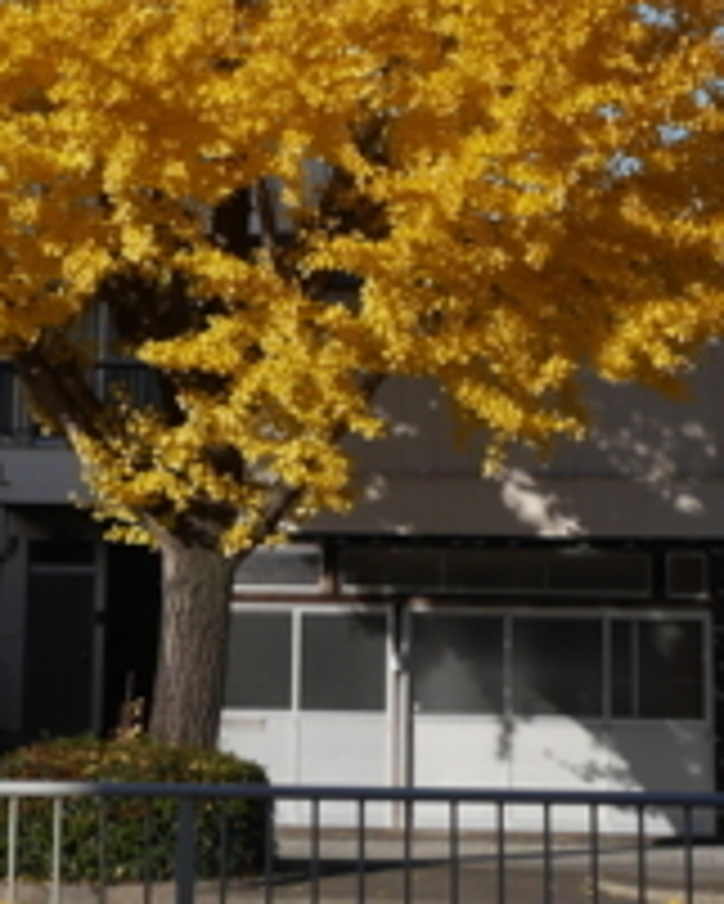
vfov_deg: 14.4
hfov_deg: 12.1
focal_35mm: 128
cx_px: 299
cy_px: -247
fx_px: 3426
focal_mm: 22
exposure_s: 1/400
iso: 200
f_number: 9
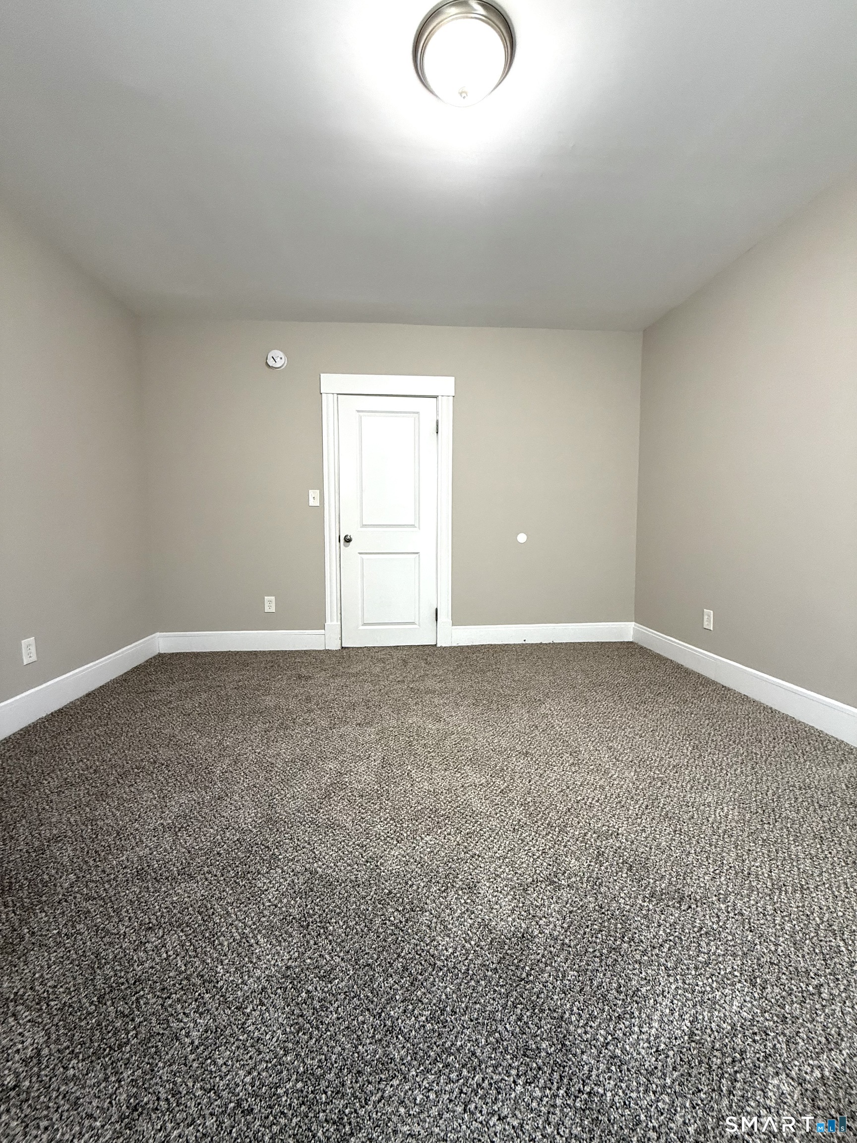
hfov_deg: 85.7
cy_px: 572
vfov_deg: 102.1
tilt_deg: -5.4
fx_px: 462
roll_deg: -0.4
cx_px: 428
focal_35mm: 14
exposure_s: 1/60
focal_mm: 2.22
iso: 250
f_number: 2.2
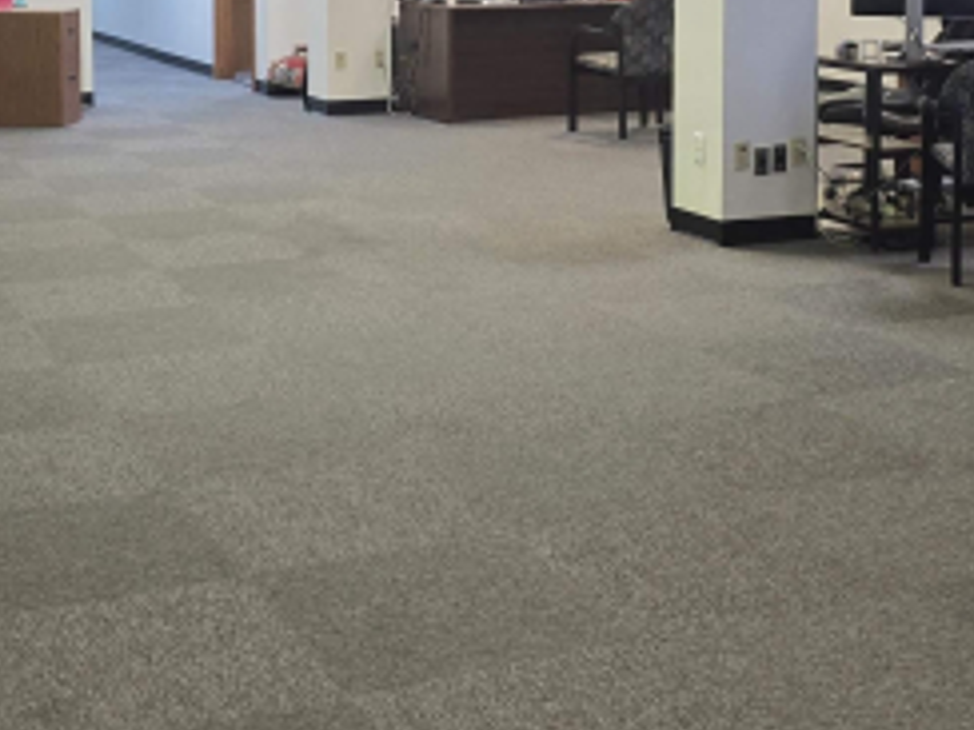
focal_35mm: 63
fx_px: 1773
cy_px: 68
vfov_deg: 22.7
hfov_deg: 30.7
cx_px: 425
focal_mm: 6.3
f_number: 1.7
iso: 250
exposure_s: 1/120
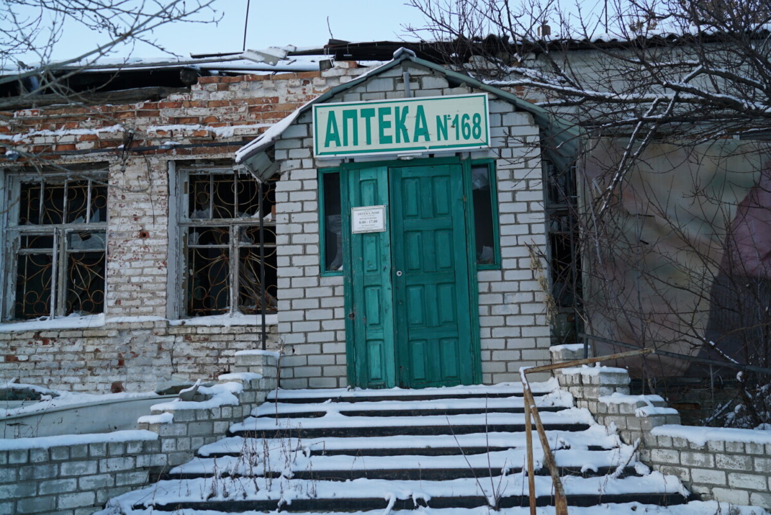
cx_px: 386
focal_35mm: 38
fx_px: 814
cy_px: 258
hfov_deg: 50.7
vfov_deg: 35.1
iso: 160
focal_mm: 38
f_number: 5
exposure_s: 1/60
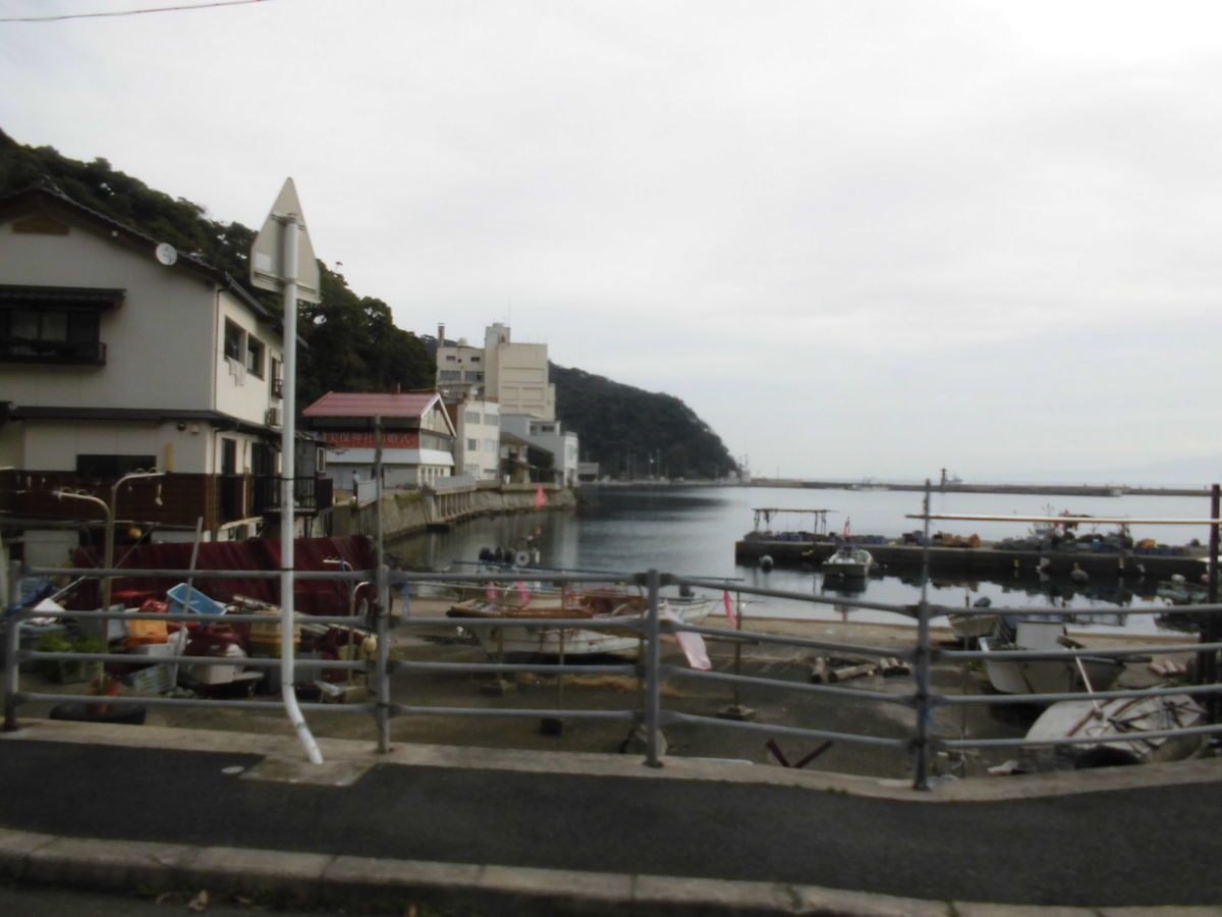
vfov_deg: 53.1
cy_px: 458
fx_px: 918
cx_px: 611
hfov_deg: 67.3
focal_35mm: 26
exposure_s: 1/250
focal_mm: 4.6
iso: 100
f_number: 3.5
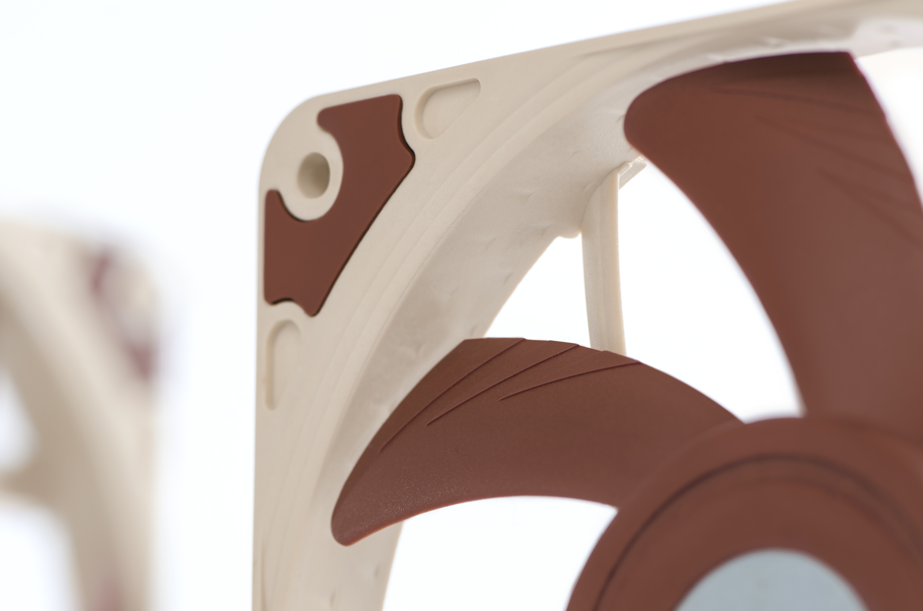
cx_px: 462
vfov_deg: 8.7
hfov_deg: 13.1
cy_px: 306
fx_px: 4030
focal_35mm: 158
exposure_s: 1/30
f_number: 9
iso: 100
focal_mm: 105
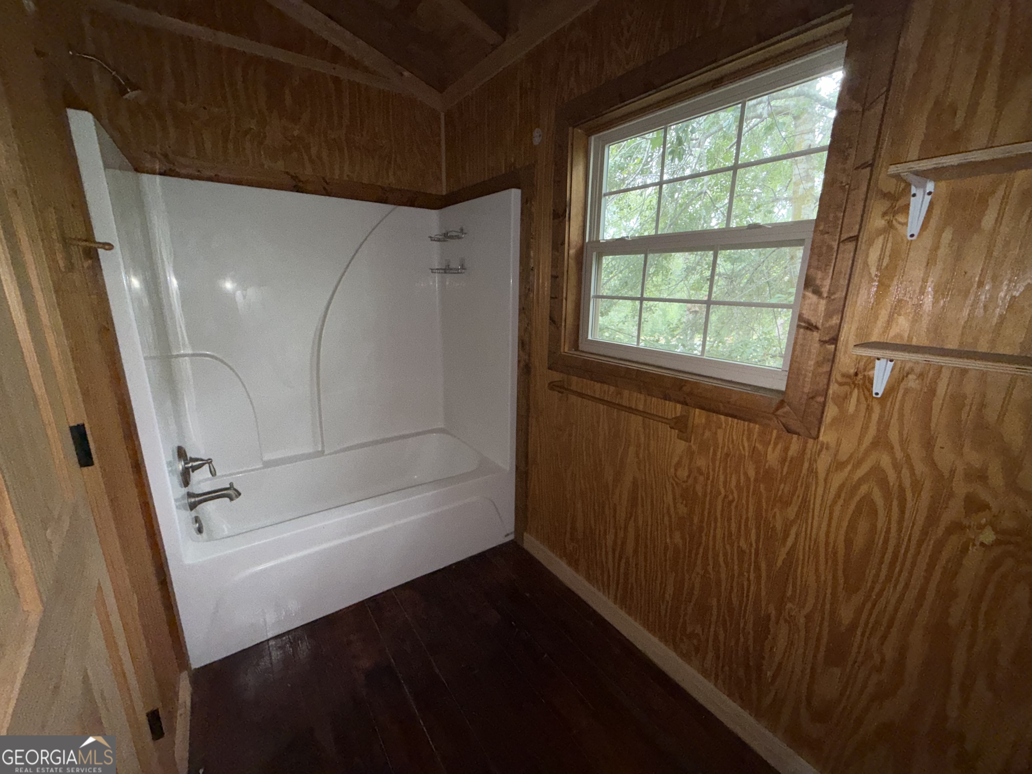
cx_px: 516
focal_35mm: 14
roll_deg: -0.7
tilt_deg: -14.2
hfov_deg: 102.1
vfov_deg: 85.7
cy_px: 387
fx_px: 417
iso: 100
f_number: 2.2
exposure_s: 1/61
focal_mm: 2.22
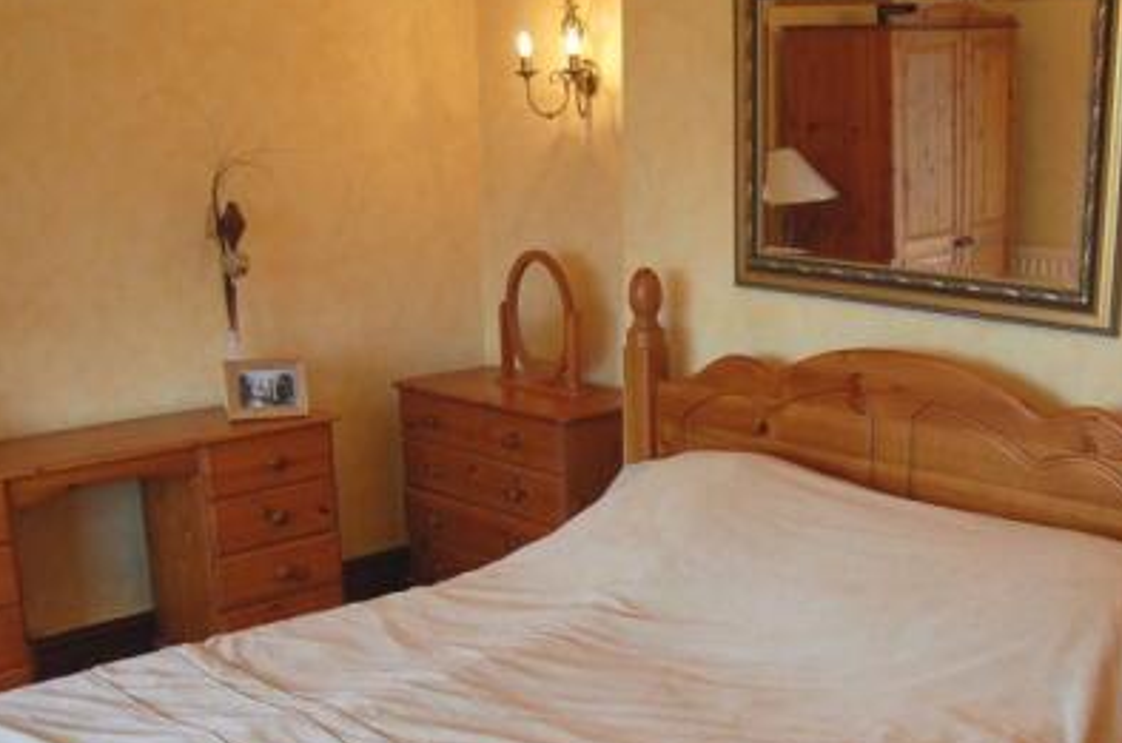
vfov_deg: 29.4
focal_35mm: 45
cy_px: 537
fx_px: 1400
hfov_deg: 42.9
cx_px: 775
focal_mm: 18
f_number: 4.5
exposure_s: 1/80
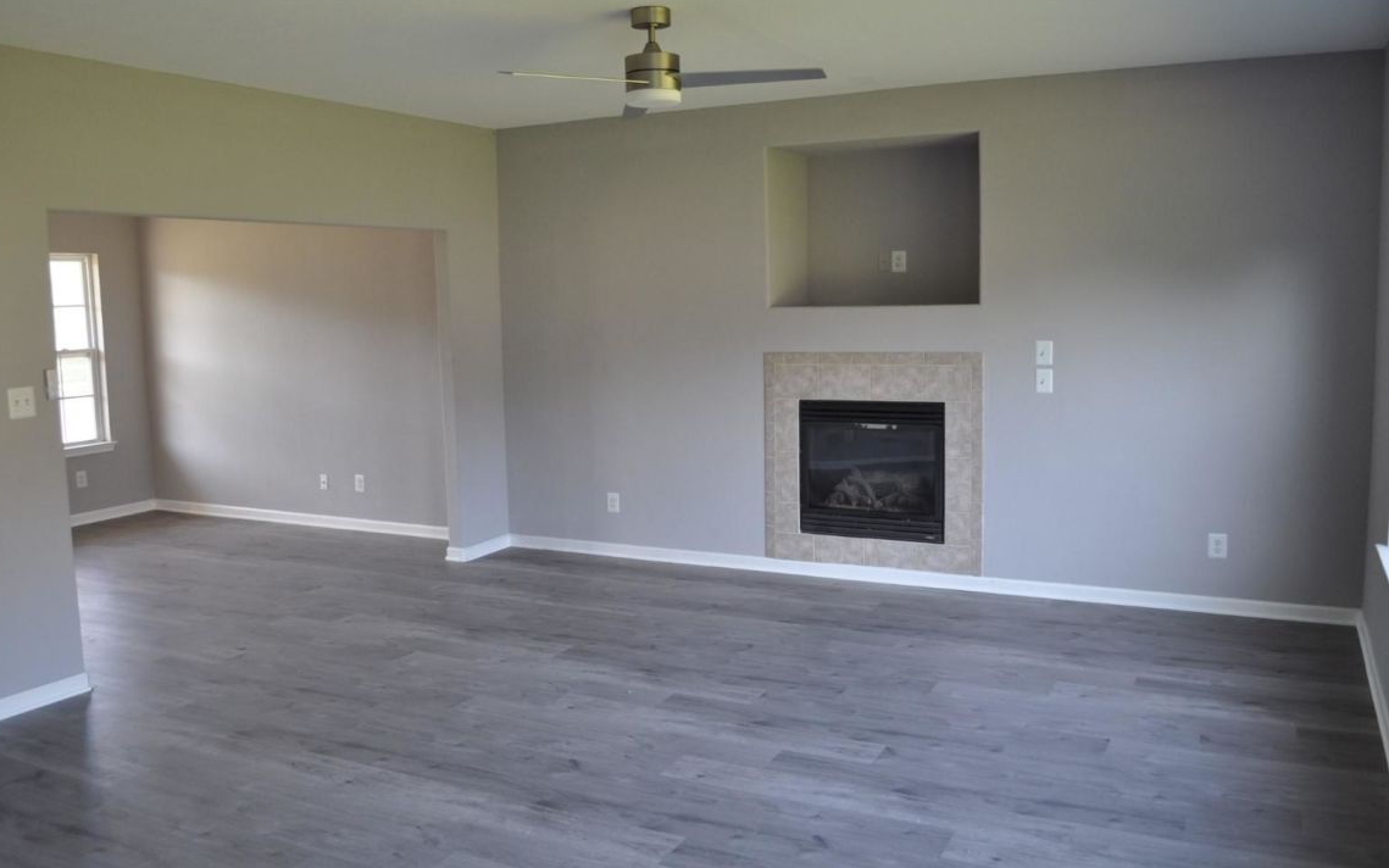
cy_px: 421
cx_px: 676
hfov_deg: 64.6
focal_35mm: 29
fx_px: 1098
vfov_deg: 43.1
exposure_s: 1/60
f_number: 4
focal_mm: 18
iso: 450
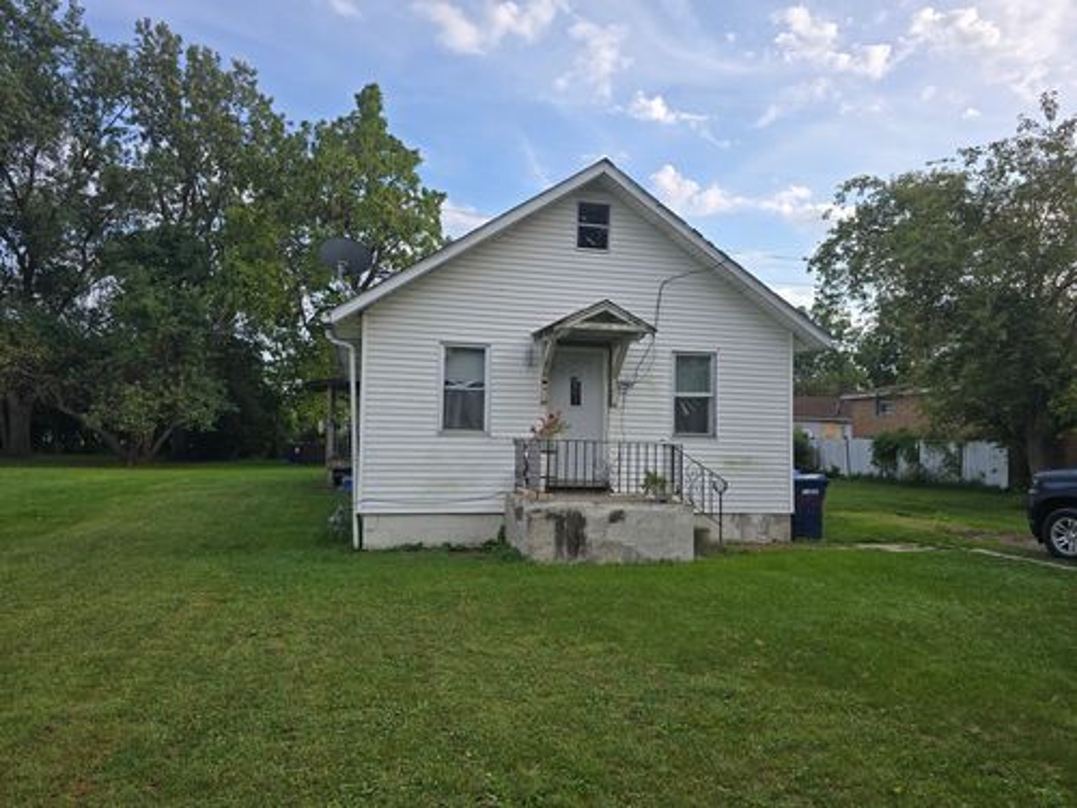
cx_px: 538
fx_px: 716
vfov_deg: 58.9
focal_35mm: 23
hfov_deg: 73.9
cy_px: 404
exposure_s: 1/359
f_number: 1.7
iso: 12
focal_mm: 6.3
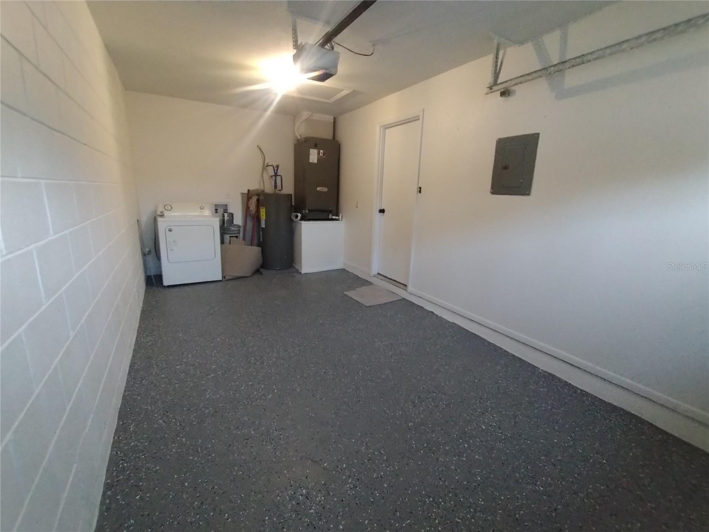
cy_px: 266
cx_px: 354
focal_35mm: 16
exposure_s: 1/30
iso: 1632
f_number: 2.2
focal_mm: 1.66
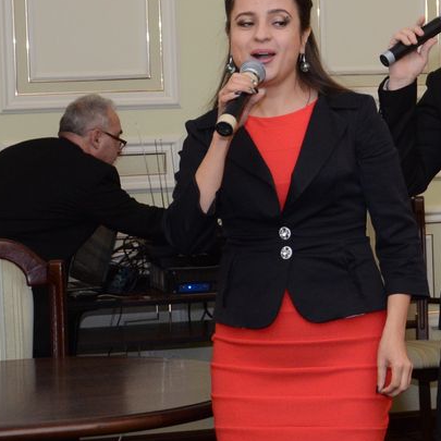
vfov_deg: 14.1
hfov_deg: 13.8
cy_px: 131
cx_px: 507
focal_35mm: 123
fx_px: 1773
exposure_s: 1/200
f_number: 4
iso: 1000
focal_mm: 28
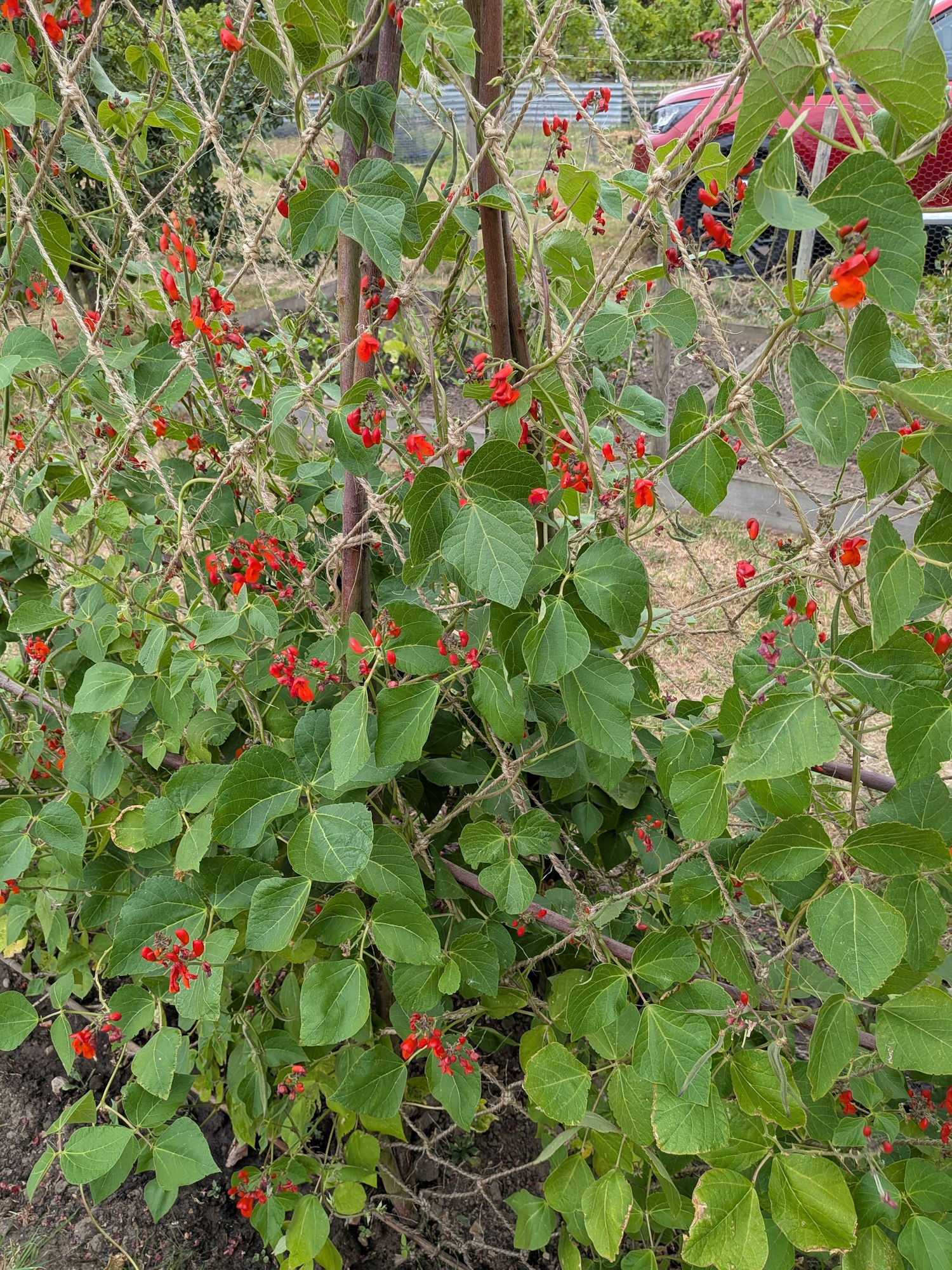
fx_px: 880
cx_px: 476
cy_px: 635
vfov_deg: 71.6
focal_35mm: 24
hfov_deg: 56.8
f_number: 1.7
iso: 28
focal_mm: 4.53
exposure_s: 1/152
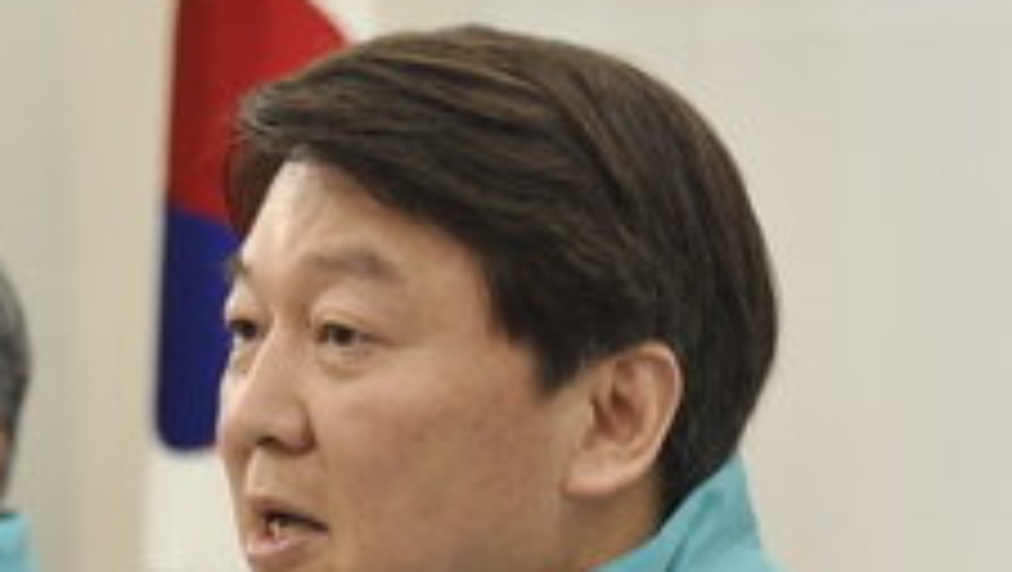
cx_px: 31
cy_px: 842
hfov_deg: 7.8
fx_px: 7439
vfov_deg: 4.4
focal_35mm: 277
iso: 800
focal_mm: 85
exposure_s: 1/80
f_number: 5
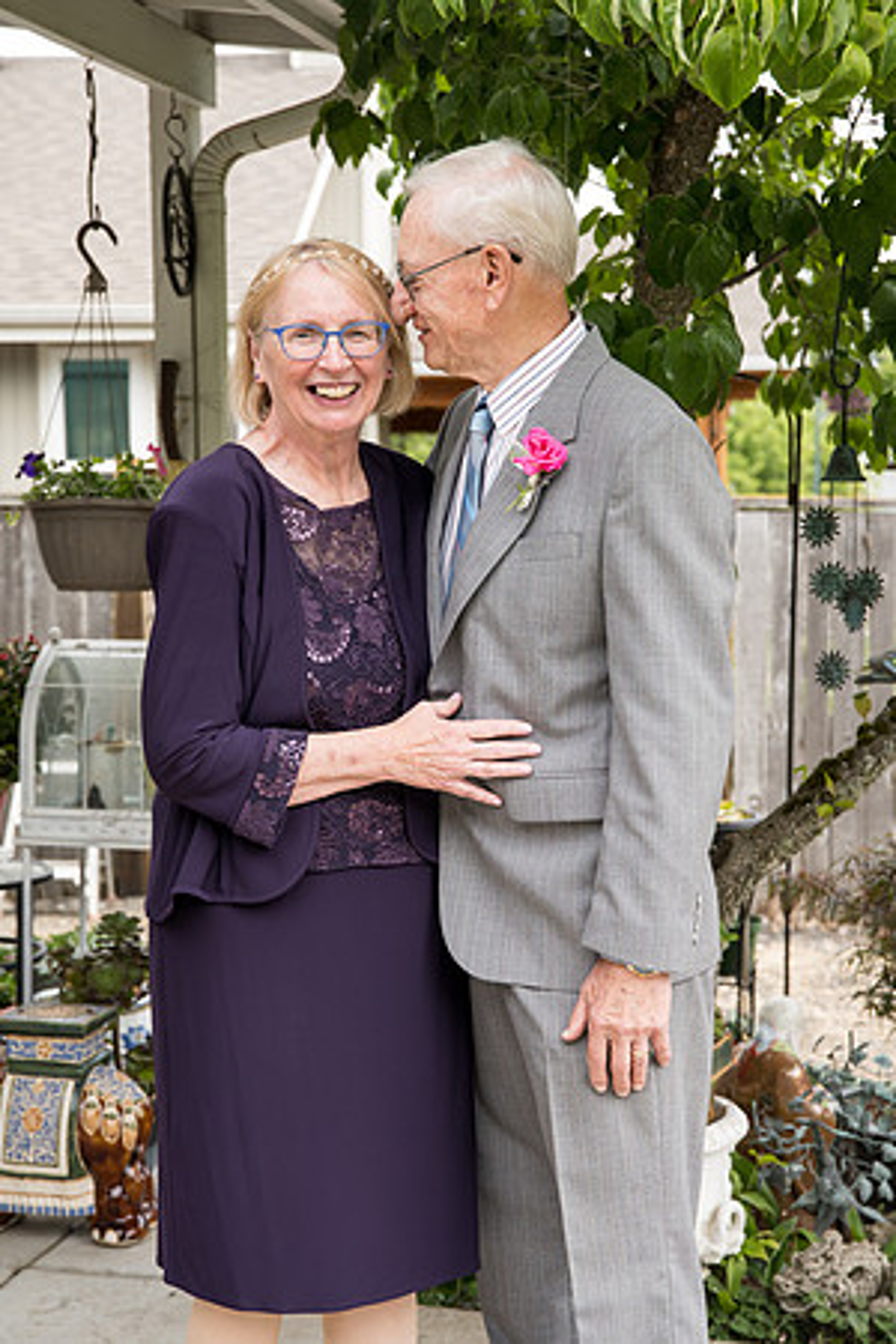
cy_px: 672
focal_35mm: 62
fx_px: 2314
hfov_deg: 21.9
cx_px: 448
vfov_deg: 32.4
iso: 400
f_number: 5
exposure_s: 1/500
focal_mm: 62
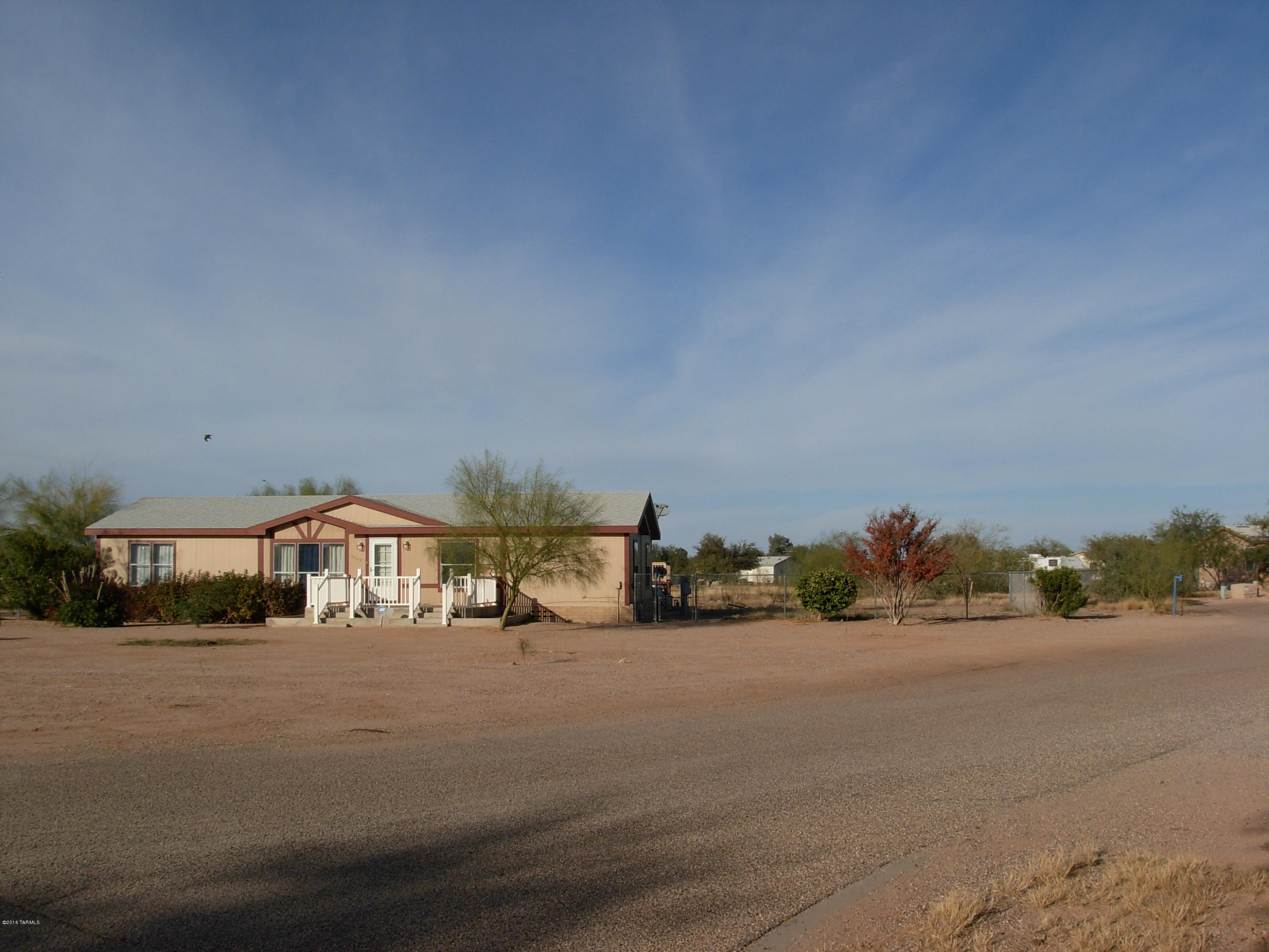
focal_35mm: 38
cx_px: 634
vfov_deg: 37.7
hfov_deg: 49.0
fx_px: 1393
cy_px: 476
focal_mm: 6.3
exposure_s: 1/966
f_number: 4.9
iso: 79
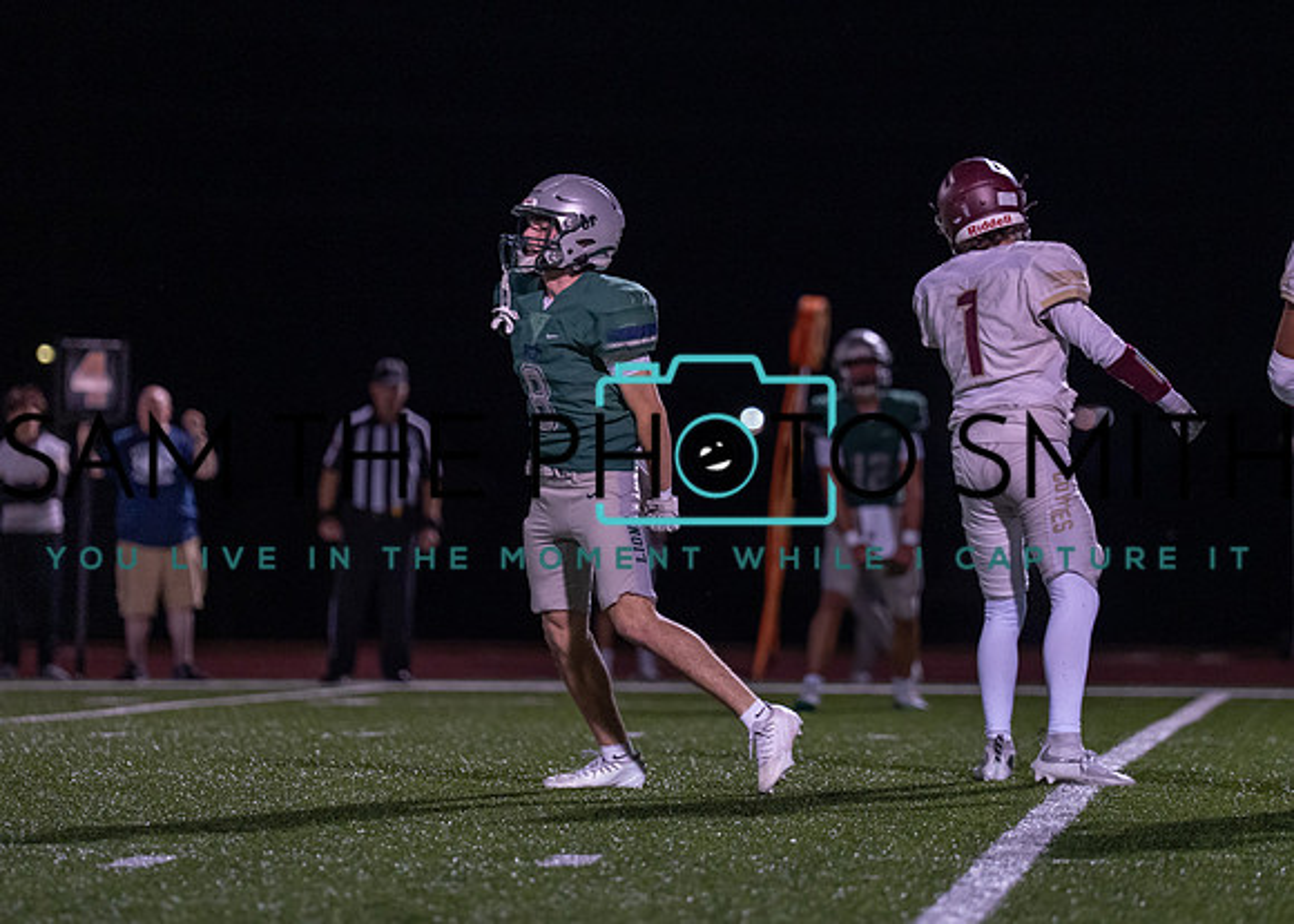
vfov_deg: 5.9
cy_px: 367
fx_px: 9031
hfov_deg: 8.2
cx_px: 712
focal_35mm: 246
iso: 2000
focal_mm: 168
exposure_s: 1/1000
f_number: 2.8
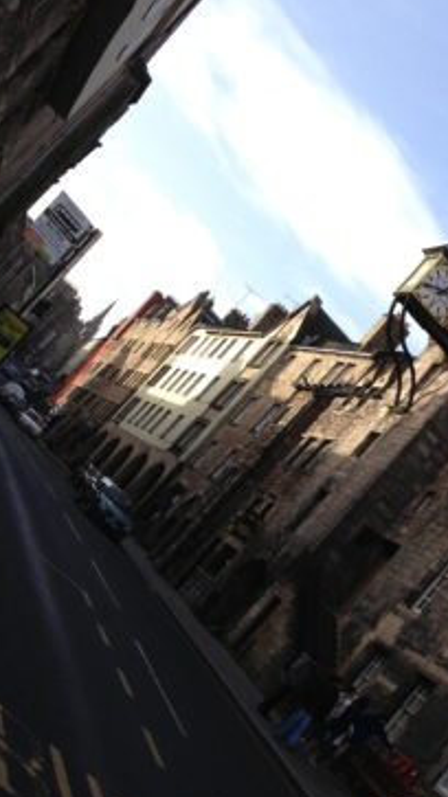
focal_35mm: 56
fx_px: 1183
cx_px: 299
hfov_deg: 21.4
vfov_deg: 37.0
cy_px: 497
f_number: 2.4
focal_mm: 4.28
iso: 50
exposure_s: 1/800
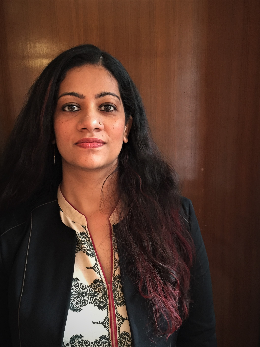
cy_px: 174
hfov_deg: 48.2
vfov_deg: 61.7
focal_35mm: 29
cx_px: 130
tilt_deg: -12.7
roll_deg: +0.6
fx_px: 290
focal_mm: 4.15
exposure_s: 1/33
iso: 200
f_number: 2.2
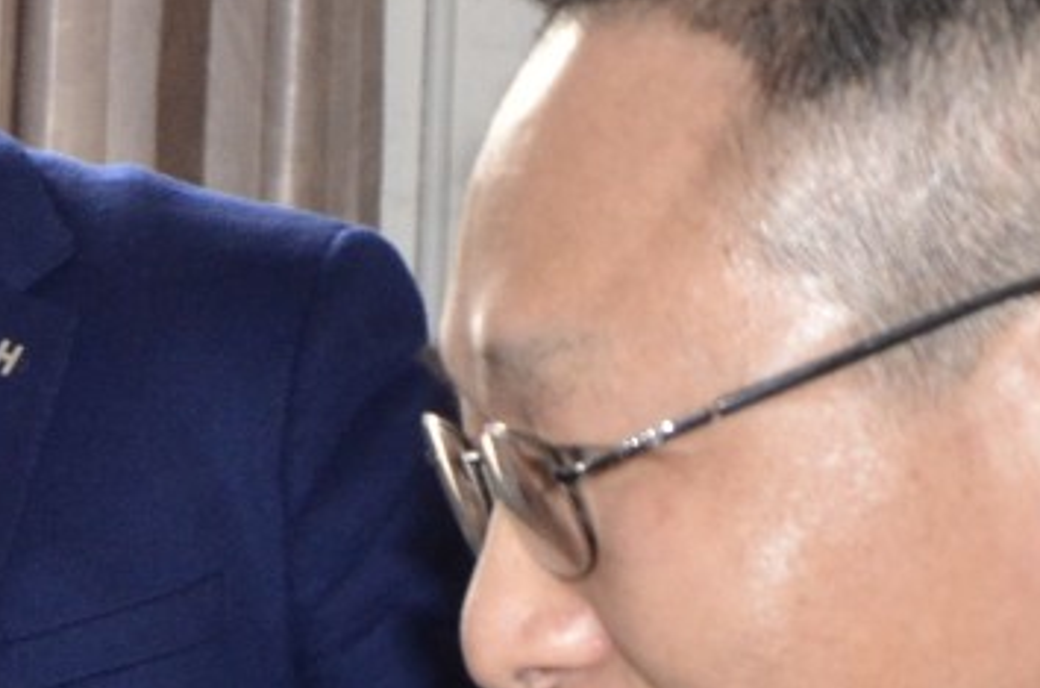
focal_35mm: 288
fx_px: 8298
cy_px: 1649
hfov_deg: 6.8
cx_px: -1304
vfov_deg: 4.6
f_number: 5
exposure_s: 1/60
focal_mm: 34
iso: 800
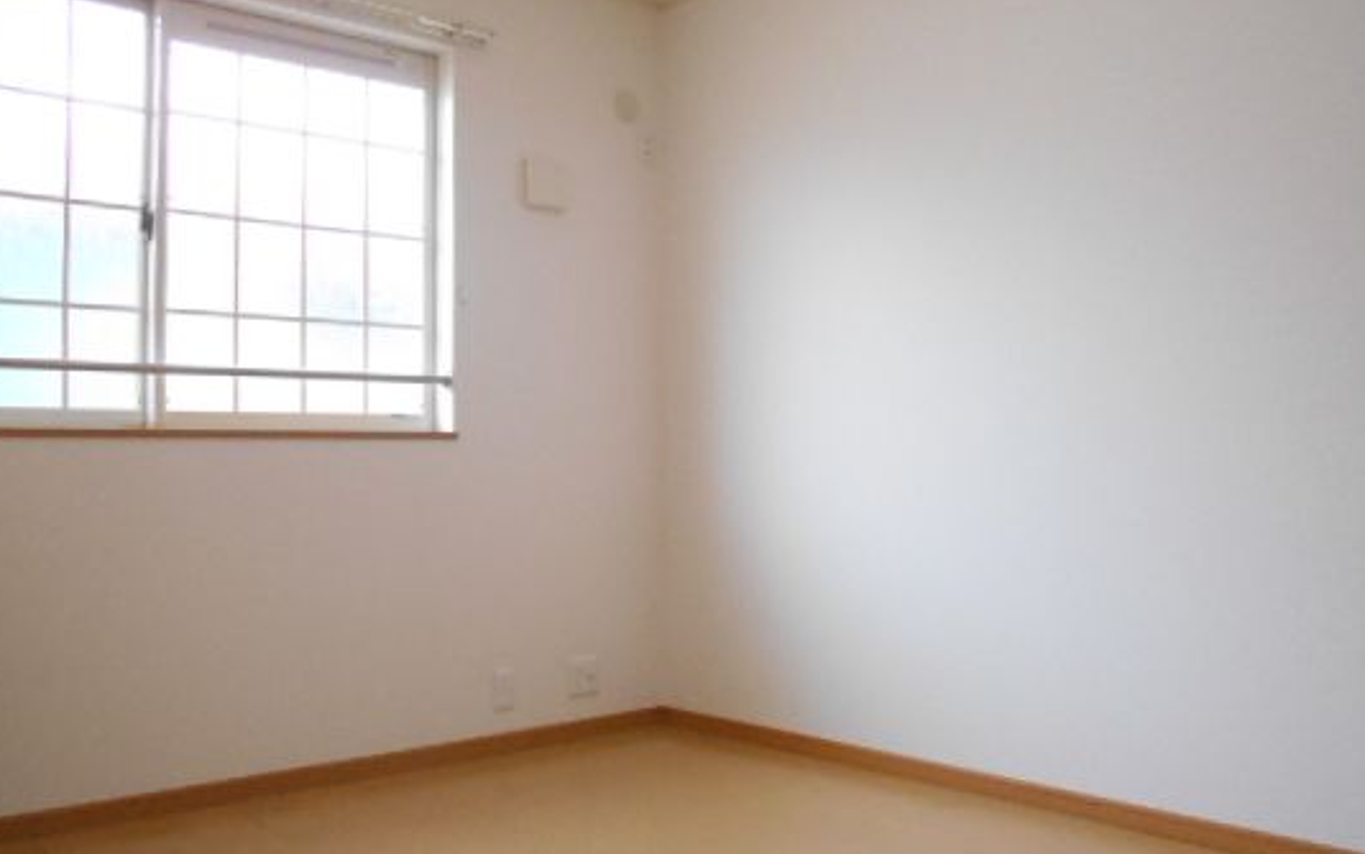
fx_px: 1228
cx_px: 739
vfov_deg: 38.3
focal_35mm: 33
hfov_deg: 58.1
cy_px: 424
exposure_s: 1/250
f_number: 3.2
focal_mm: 4.6
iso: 800
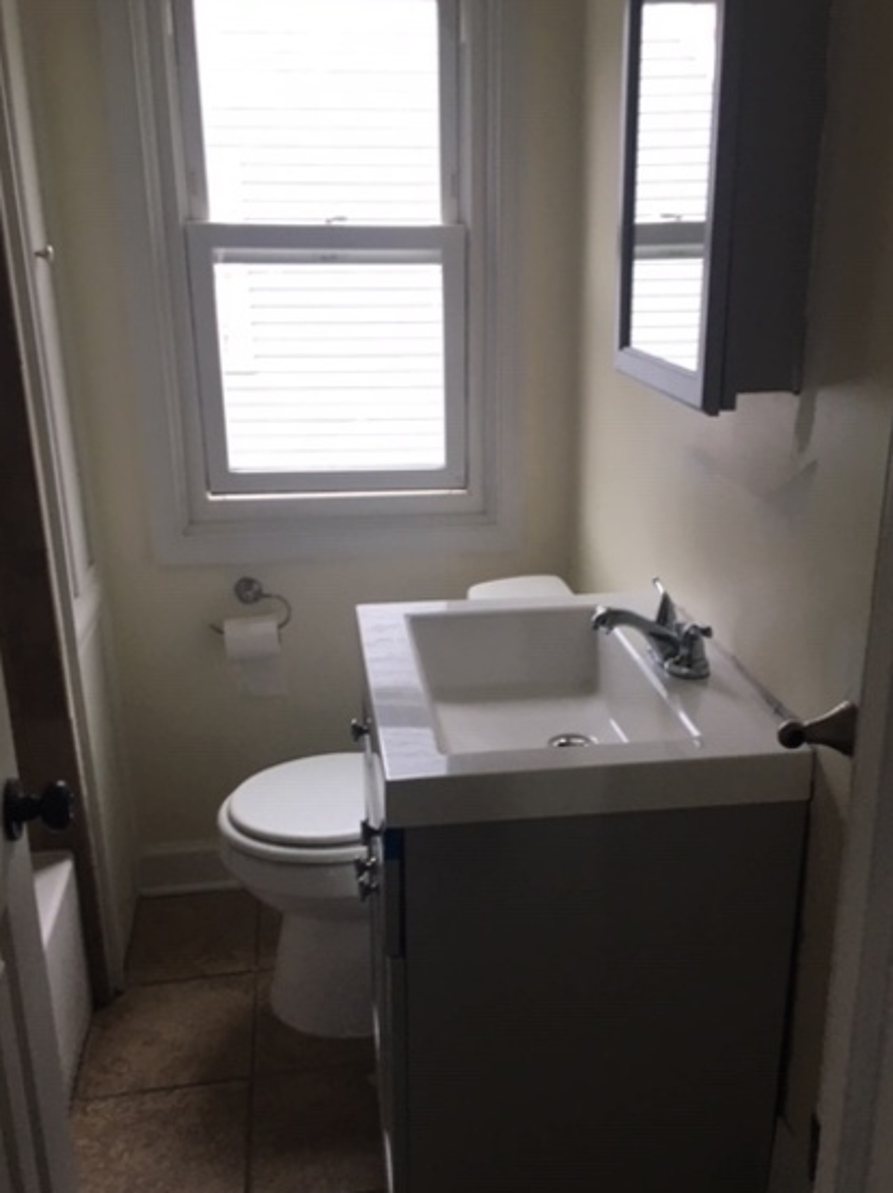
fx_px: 1205
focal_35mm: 35
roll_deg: +1.3
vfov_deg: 52.5
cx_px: 500
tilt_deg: -19.4
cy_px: 668
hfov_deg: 40.6
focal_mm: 4.15
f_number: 2.2
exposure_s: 1/30
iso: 32
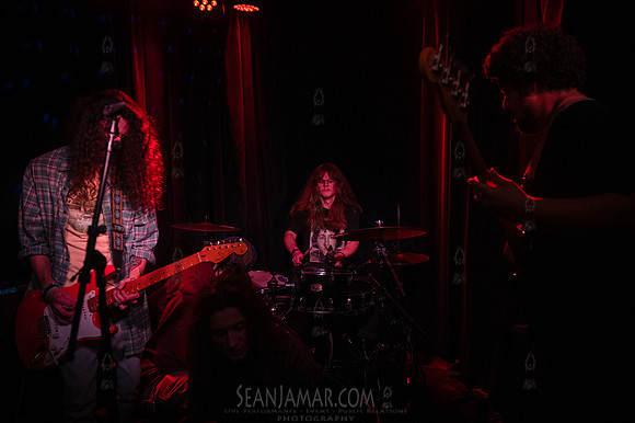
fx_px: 494
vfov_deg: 46.4
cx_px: 318
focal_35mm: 28
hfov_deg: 65.5
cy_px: 212
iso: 10000
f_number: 3.5
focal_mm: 28
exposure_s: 1/400
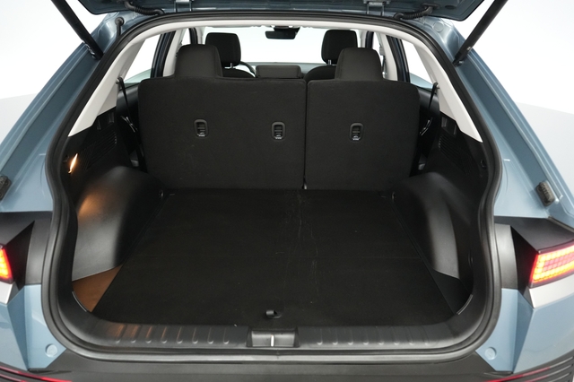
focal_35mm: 25
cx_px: 287
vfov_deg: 51.2
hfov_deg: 71.5
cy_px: 191
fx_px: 398
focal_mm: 25
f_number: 2.8
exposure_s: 1/160
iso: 6400
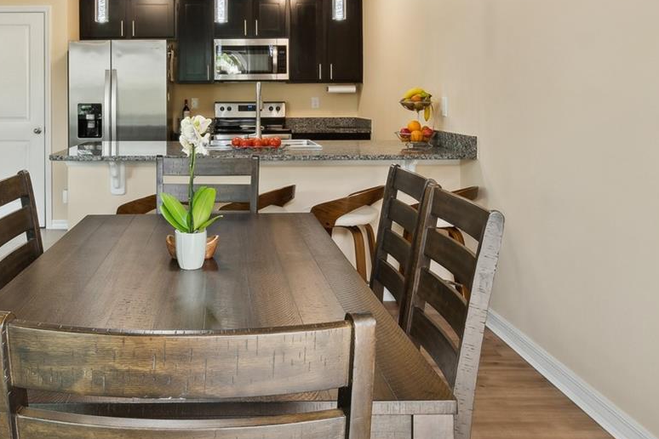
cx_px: 221
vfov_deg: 40.6
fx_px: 567
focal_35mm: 31
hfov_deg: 58.9
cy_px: 88
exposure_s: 1/8
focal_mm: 10
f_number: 8
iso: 200
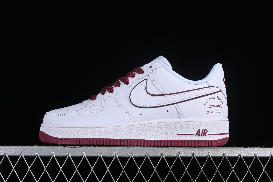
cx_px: 136
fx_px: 569
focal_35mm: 75
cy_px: 91
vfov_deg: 18.2
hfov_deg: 27.0
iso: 160
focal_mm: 50
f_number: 8
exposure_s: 1/125
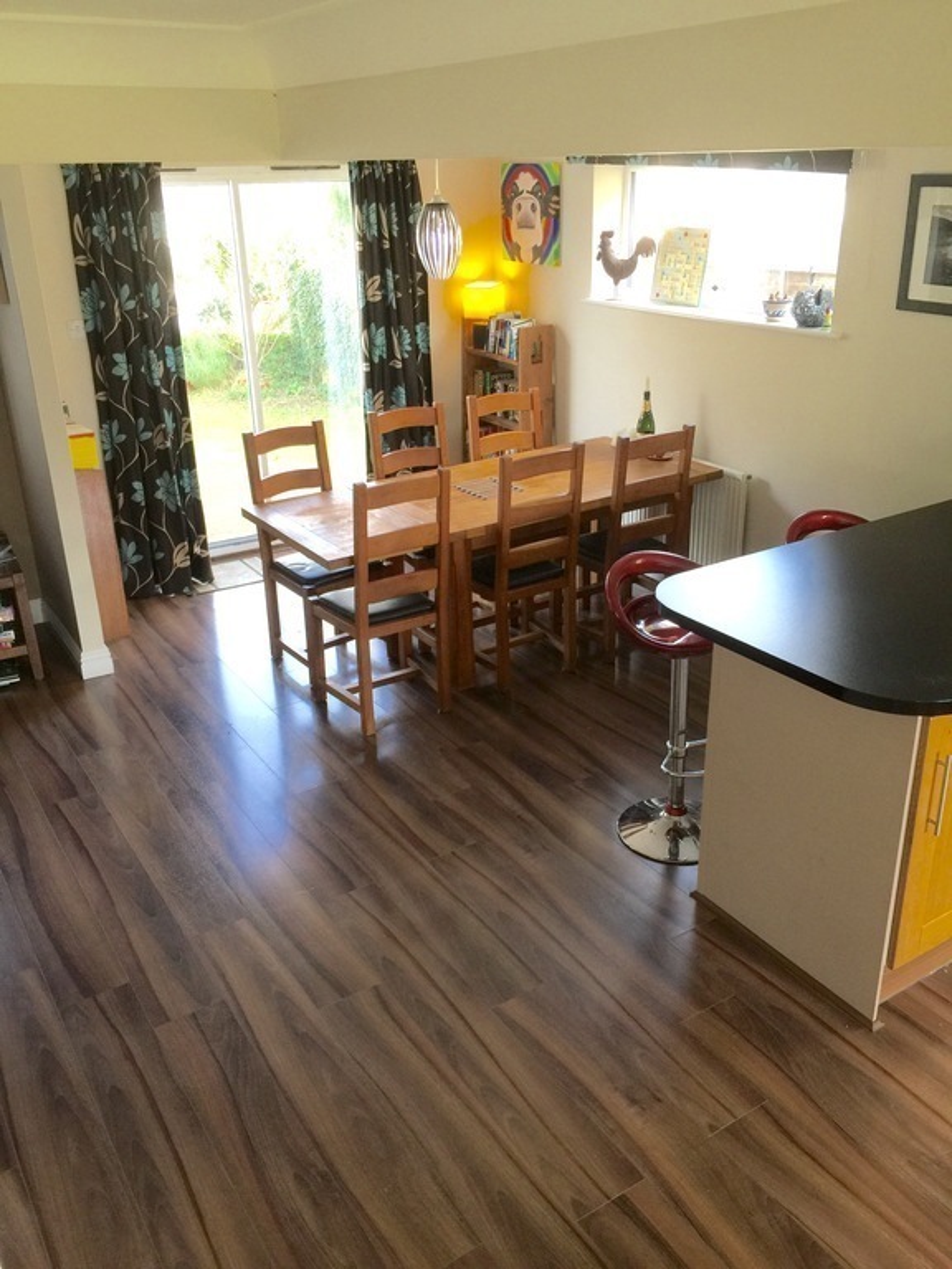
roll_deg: +1.5
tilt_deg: -21.4
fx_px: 1063
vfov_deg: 61.7
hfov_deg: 48.2
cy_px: 634
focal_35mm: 29
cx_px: 476
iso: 40
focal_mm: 4.15
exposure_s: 1/33
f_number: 2.2
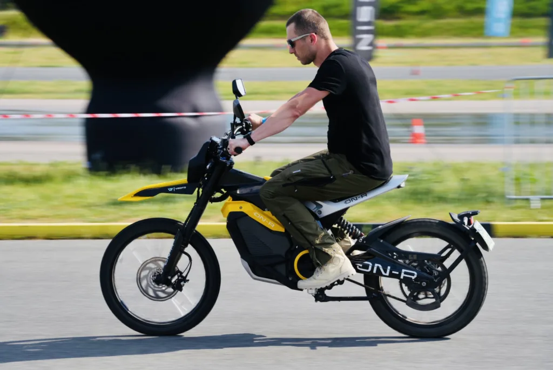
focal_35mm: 155
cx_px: 276
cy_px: 185
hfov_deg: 13.2
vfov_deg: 8.9
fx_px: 2382
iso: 100
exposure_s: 1/200
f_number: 9
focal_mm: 155
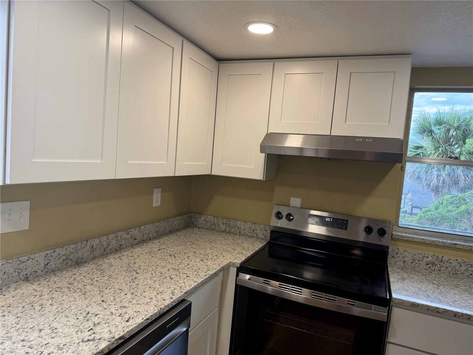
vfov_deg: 56.8
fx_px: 328
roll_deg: -4.8
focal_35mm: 24
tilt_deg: -3.2
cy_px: 178
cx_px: 236
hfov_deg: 71.6
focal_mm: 6.76
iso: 50
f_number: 1.78
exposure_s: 1/120
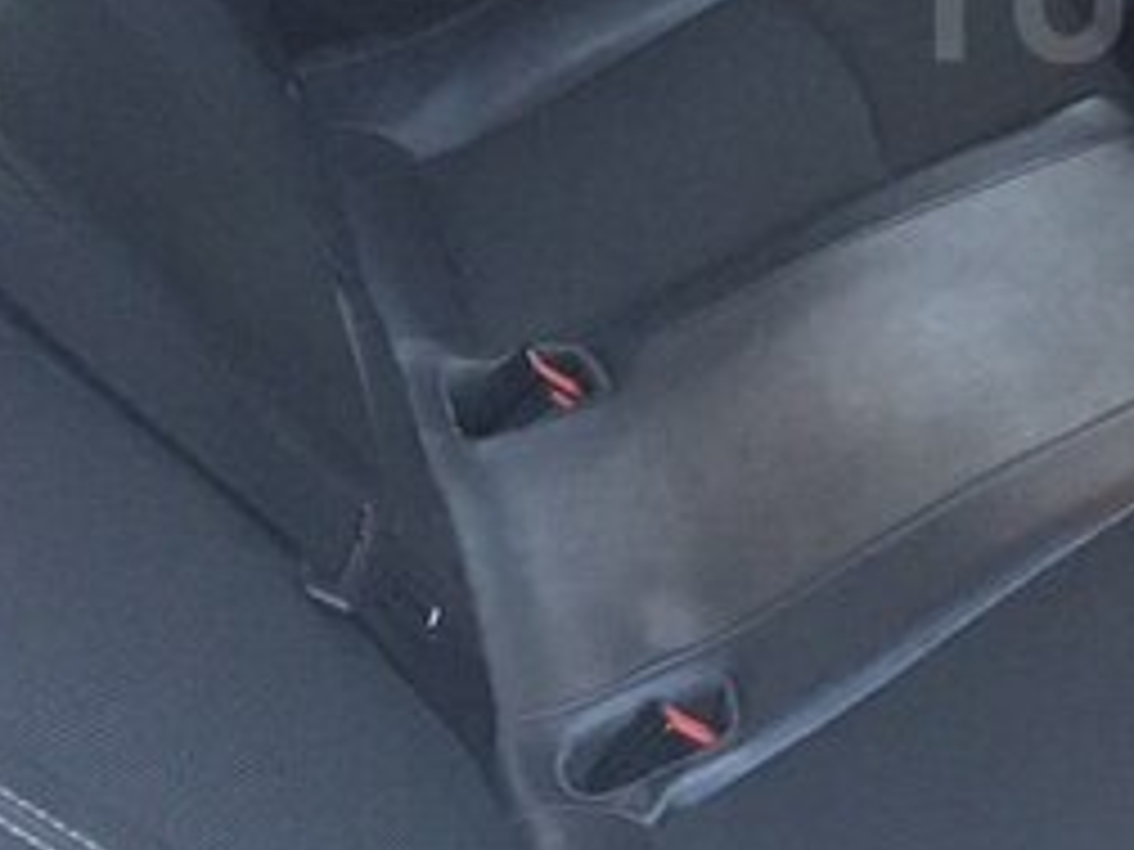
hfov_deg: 23.5
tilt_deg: -29.4
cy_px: -7
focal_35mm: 76
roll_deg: -0.2
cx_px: 1359
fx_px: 2490
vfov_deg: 18.8
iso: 250
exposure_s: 1/17
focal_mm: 4.15
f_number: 2.2
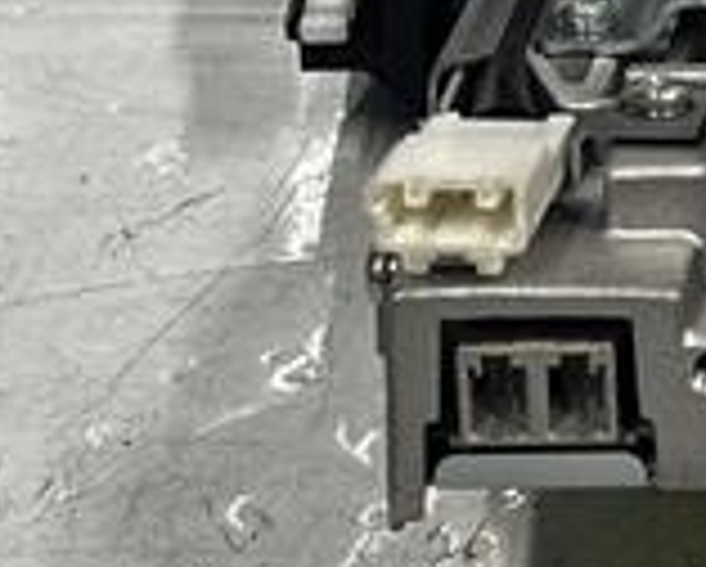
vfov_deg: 8.1
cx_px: 1124
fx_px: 3996
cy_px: -54
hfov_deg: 9.7
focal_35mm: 191
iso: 200
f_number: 1.78
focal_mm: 6.86
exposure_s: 1/50
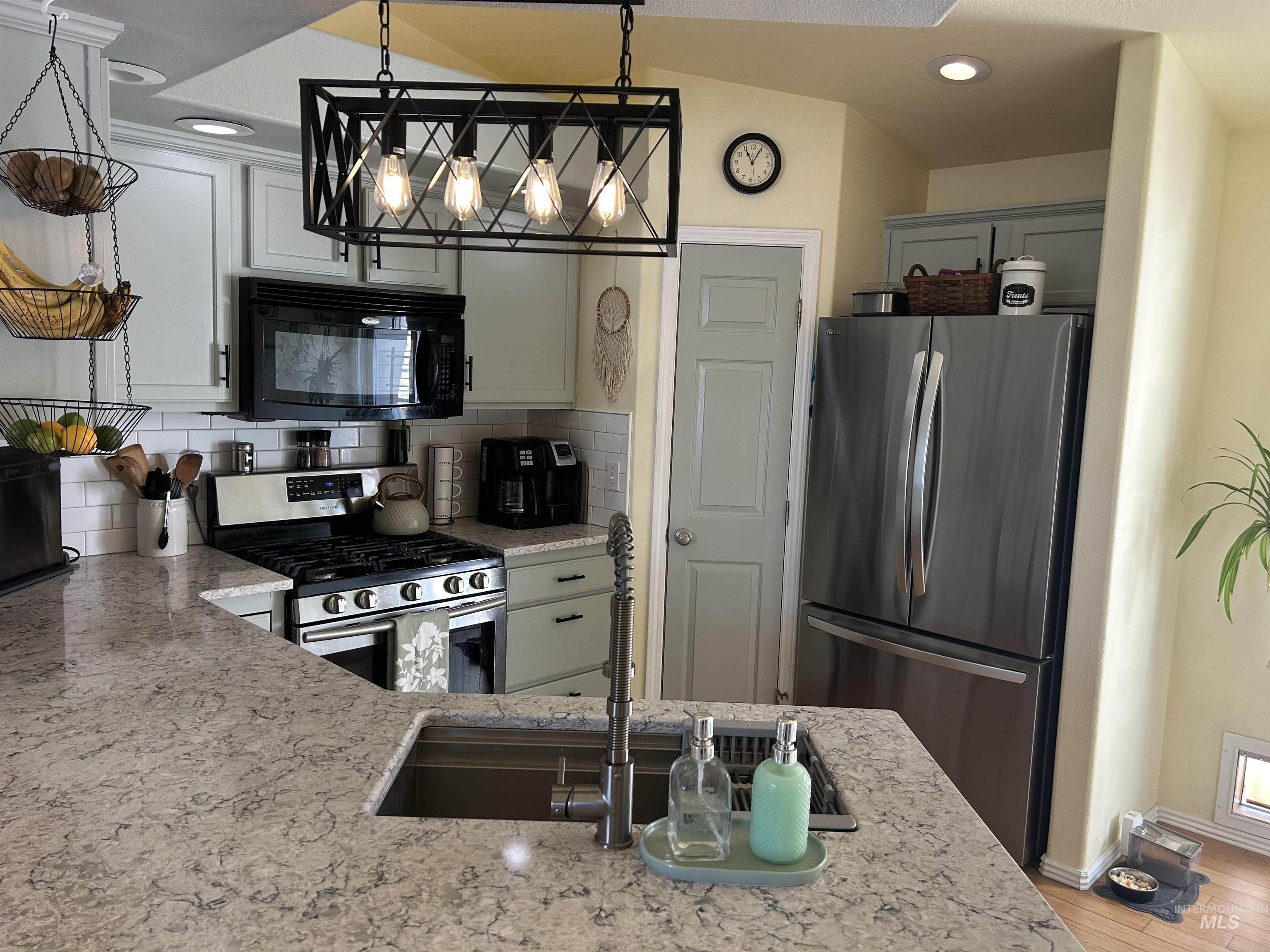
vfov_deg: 53.1
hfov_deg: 67.3
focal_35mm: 26
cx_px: 635
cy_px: 476
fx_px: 954
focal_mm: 5.7
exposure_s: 1/60
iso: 64
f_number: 1.5
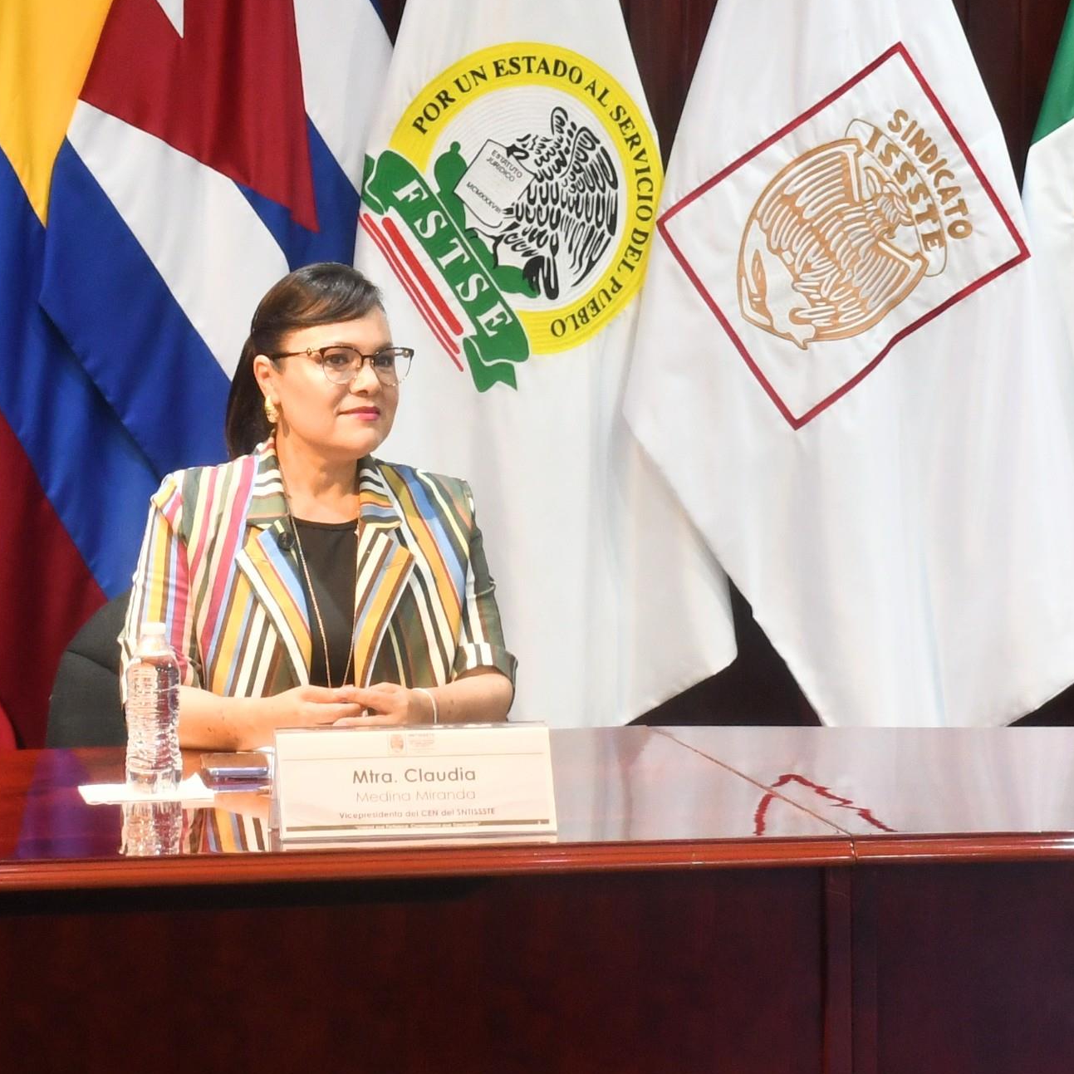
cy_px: 87
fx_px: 4914
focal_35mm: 140
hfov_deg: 12.5
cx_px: 499
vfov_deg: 12.4
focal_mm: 34
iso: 800
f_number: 5
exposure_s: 1/50
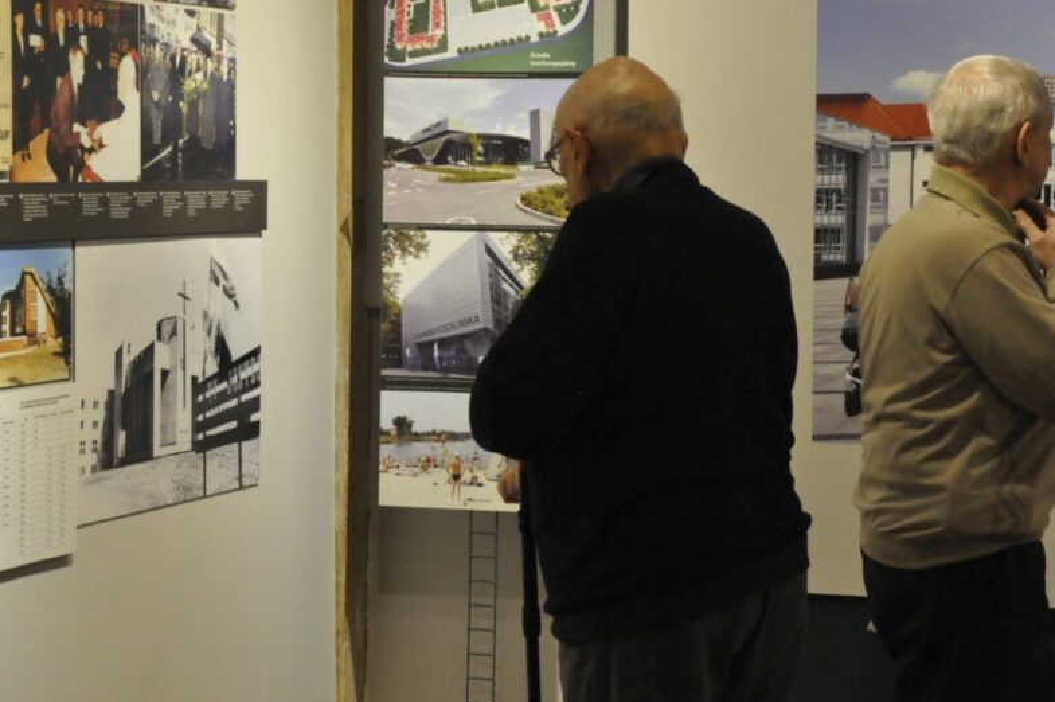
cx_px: 550
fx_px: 3152
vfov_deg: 12.7
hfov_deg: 19.0
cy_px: 284
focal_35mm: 108
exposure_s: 1/200
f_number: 7.1
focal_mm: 55
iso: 3200
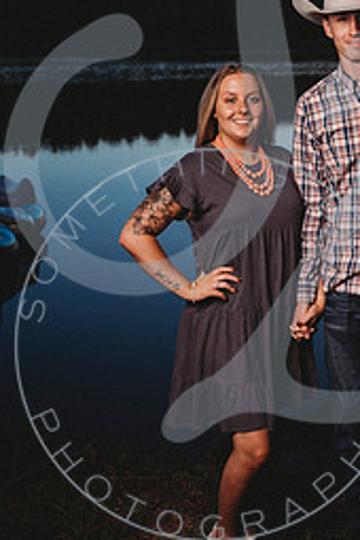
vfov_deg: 29.9
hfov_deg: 20.0
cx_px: 307
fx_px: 1005
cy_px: 184
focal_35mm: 67
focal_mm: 38
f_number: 2.8
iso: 100
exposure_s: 1/320
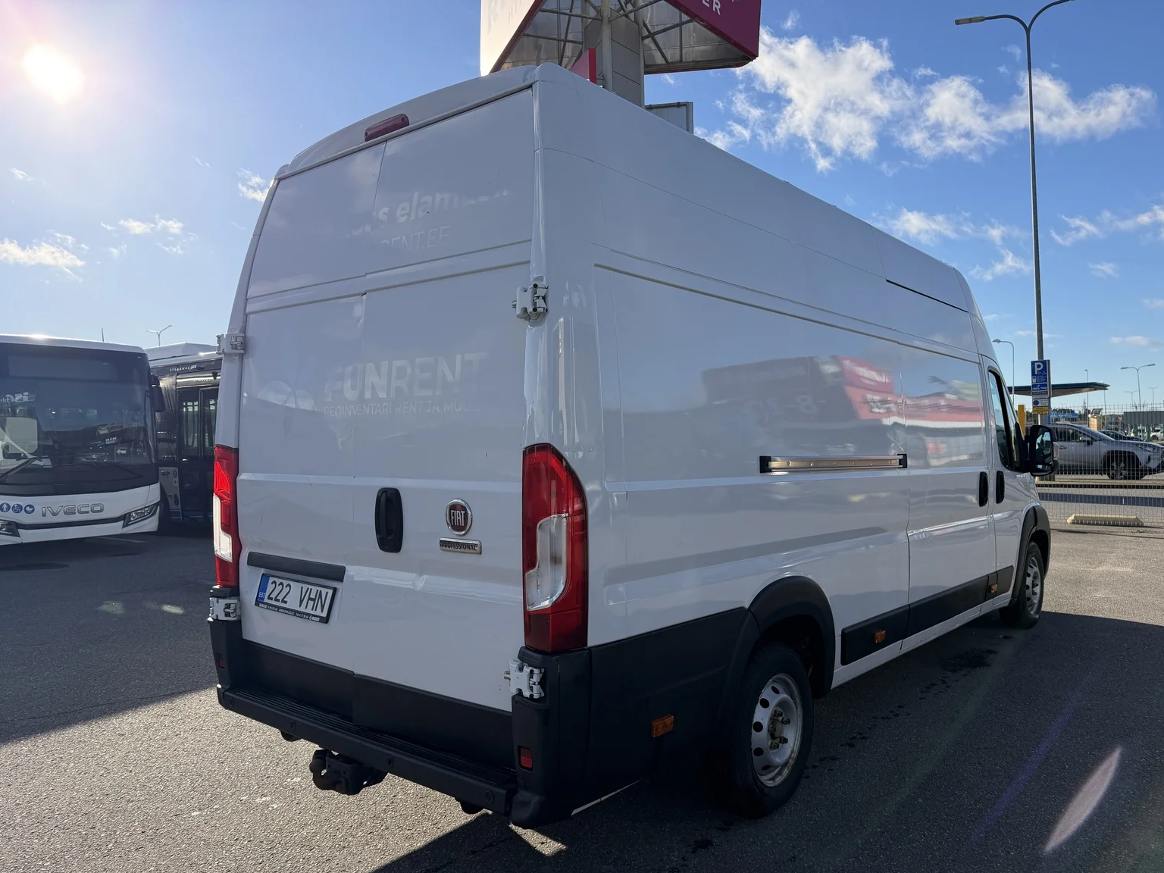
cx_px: 596
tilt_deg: -2.1
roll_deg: +1.2
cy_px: 452
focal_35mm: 25
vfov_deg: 54.9
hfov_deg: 69.4
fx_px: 841
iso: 100
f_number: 1.78
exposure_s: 1/4405
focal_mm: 6.76
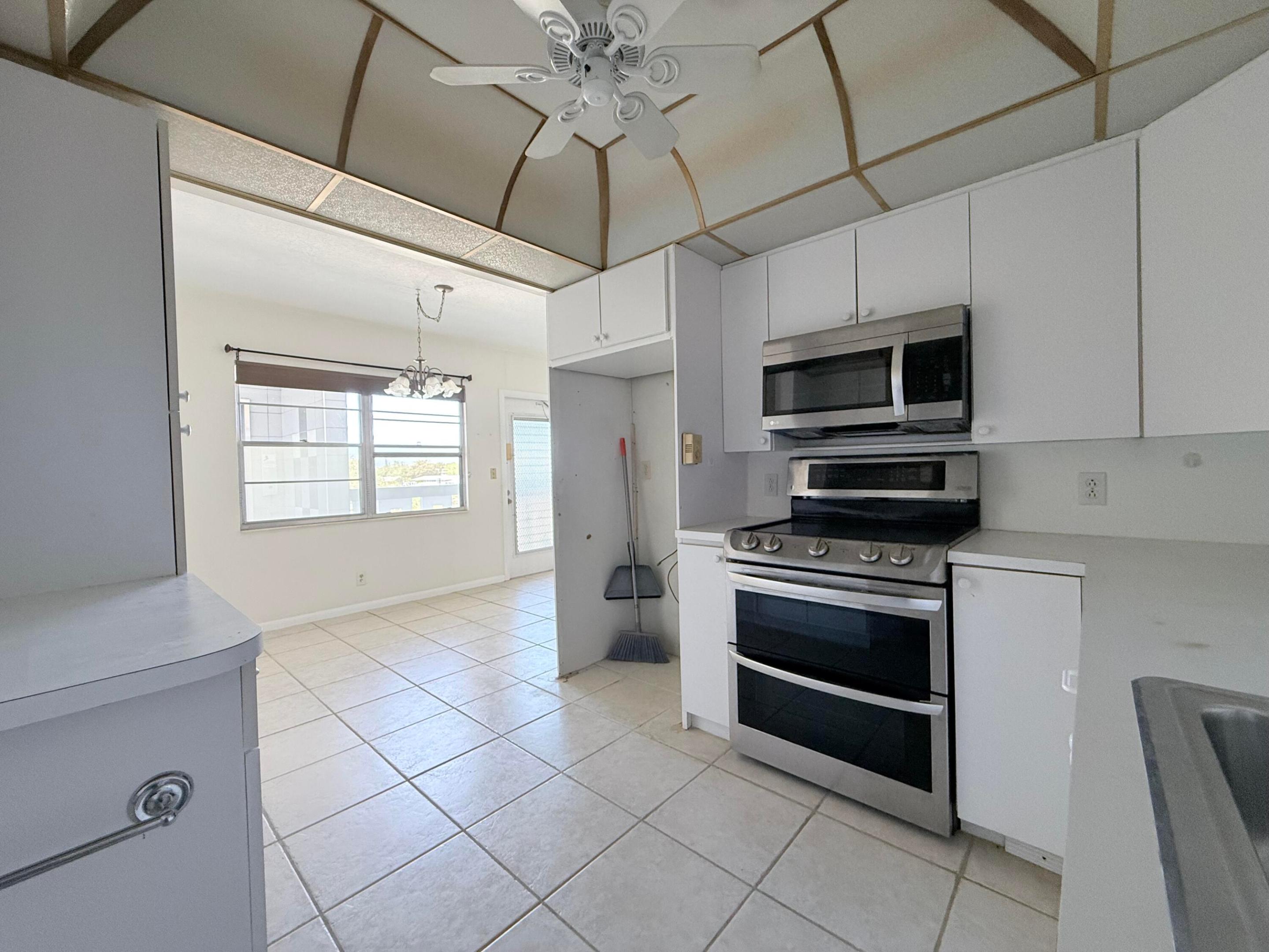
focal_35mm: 14
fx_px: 513
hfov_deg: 102.1
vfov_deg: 85.7
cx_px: 634
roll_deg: +1.3
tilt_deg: -0.3
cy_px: 476
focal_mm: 2.22
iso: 250
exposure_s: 1/99
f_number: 2.2
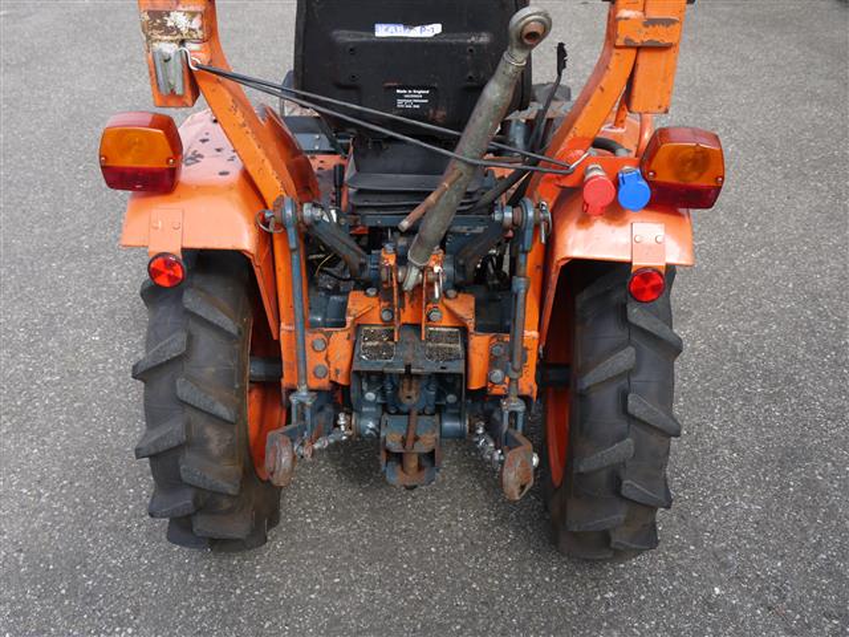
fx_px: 981
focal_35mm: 40
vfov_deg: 36.0
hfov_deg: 46.8
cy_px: 318
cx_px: 424
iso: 100
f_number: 6.3
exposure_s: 1/200
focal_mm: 20
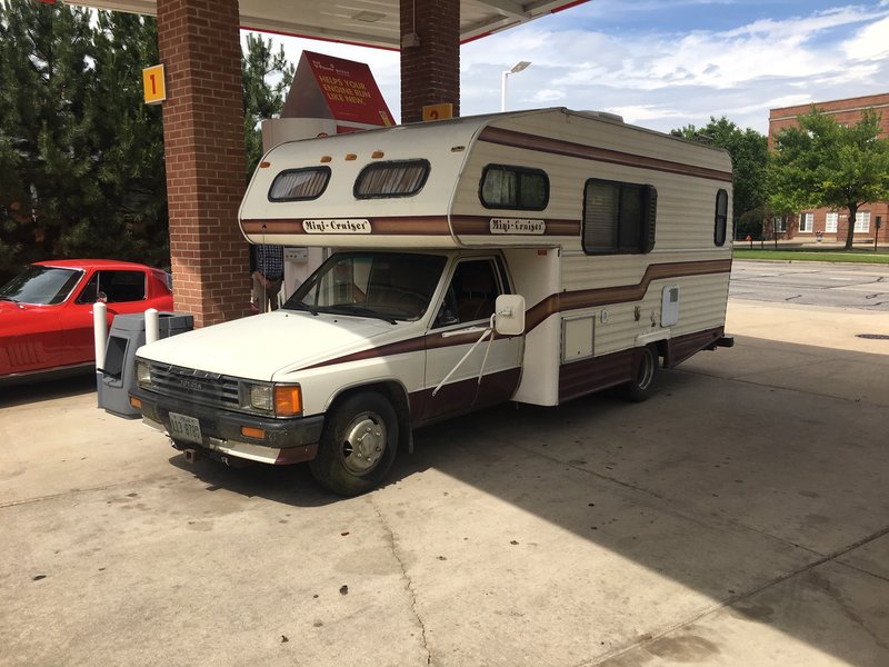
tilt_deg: -8.8
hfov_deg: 61.7
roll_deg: -0.2
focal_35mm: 29
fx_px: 745
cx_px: 444
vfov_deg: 48.2
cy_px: 334
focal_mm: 4.15
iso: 25
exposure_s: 1/1789
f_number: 2.2
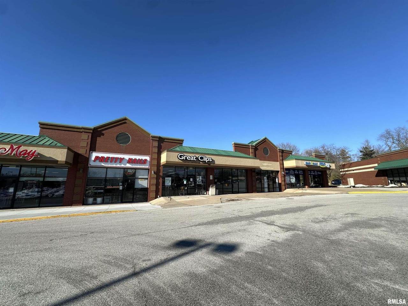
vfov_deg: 85.7
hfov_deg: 102.1
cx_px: 204
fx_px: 165
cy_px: 153
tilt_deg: +11.5
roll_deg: +0.6
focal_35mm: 14
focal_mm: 2.22
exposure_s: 1/1689
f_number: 2.2
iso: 50
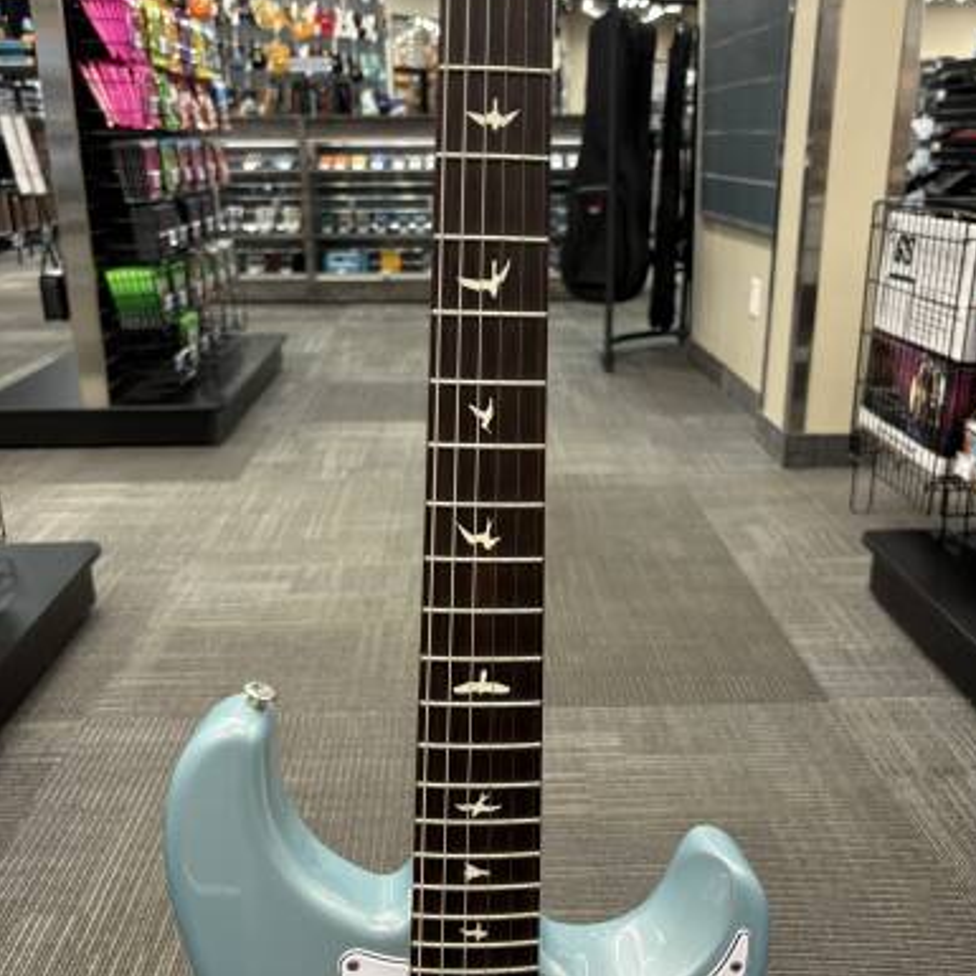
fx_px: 989
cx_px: 492
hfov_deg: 52.5
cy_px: 464
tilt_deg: -16.6
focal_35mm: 31
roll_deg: +0.9
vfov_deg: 52.5
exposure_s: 1/60
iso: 80
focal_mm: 5.96
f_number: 1.6
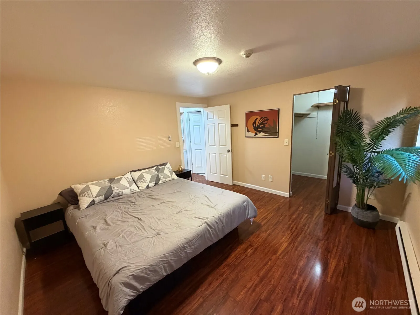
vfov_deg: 85.7
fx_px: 170
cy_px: 158
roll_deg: +3.3
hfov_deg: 102.1
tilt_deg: -10.5
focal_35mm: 14
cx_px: 210
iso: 500
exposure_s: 1/60
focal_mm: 2.22
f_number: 2.2
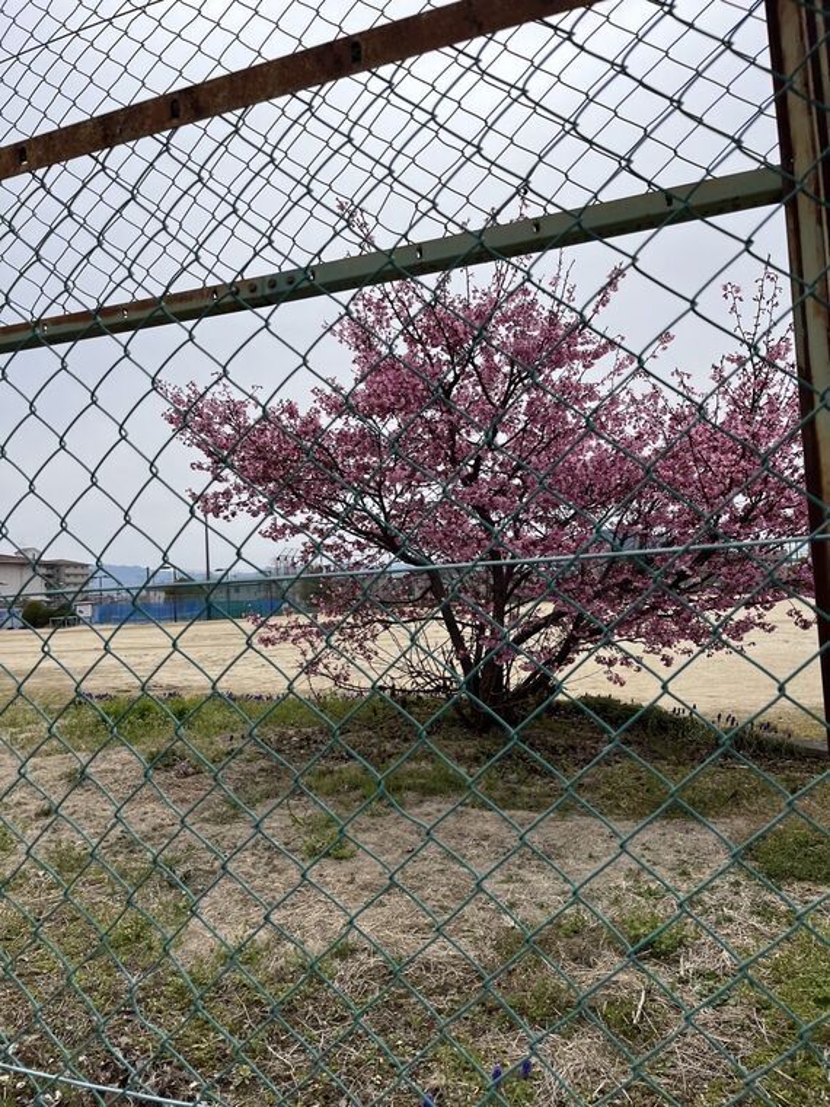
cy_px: 554
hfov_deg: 53.1
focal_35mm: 26
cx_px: 415
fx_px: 831
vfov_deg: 67.3
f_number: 1.6
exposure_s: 1/5848
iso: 50
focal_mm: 5.1
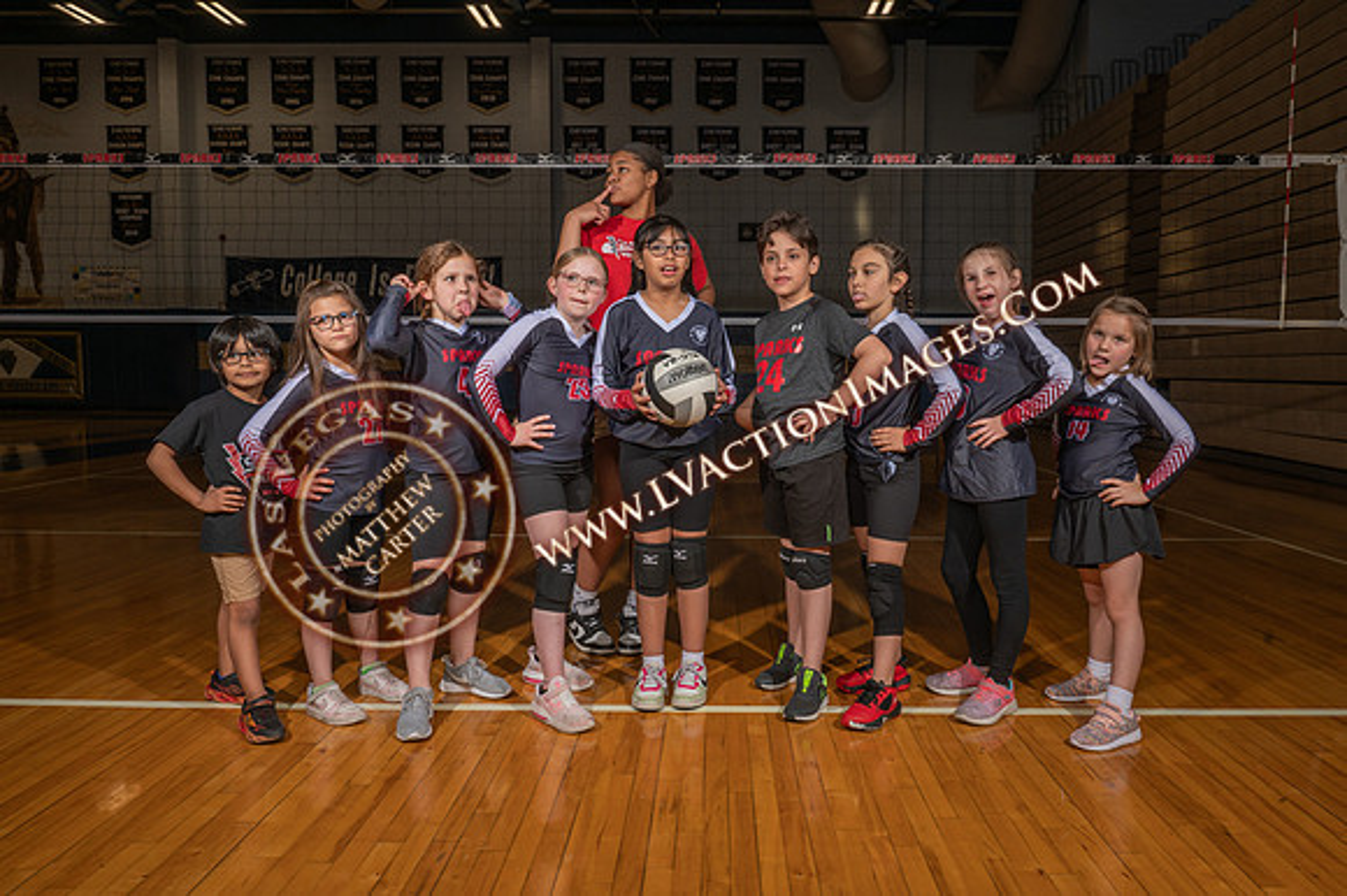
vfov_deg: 49.1
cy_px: 451
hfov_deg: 68.8
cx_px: 715
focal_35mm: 26
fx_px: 982
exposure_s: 1/200
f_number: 8
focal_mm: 24
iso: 100
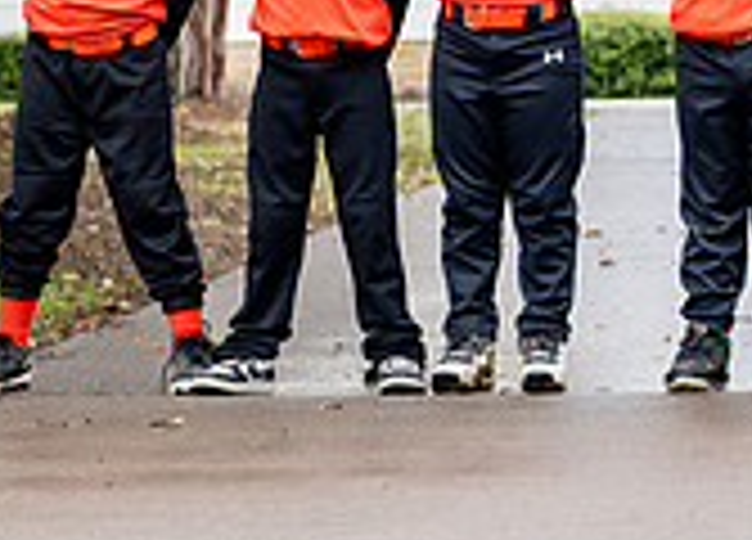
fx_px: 5051
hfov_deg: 8.3
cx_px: 1141
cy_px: 28
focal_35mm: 236
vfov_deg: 6.1
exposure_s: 1/1000
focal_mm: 50
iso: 320
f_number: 2.8
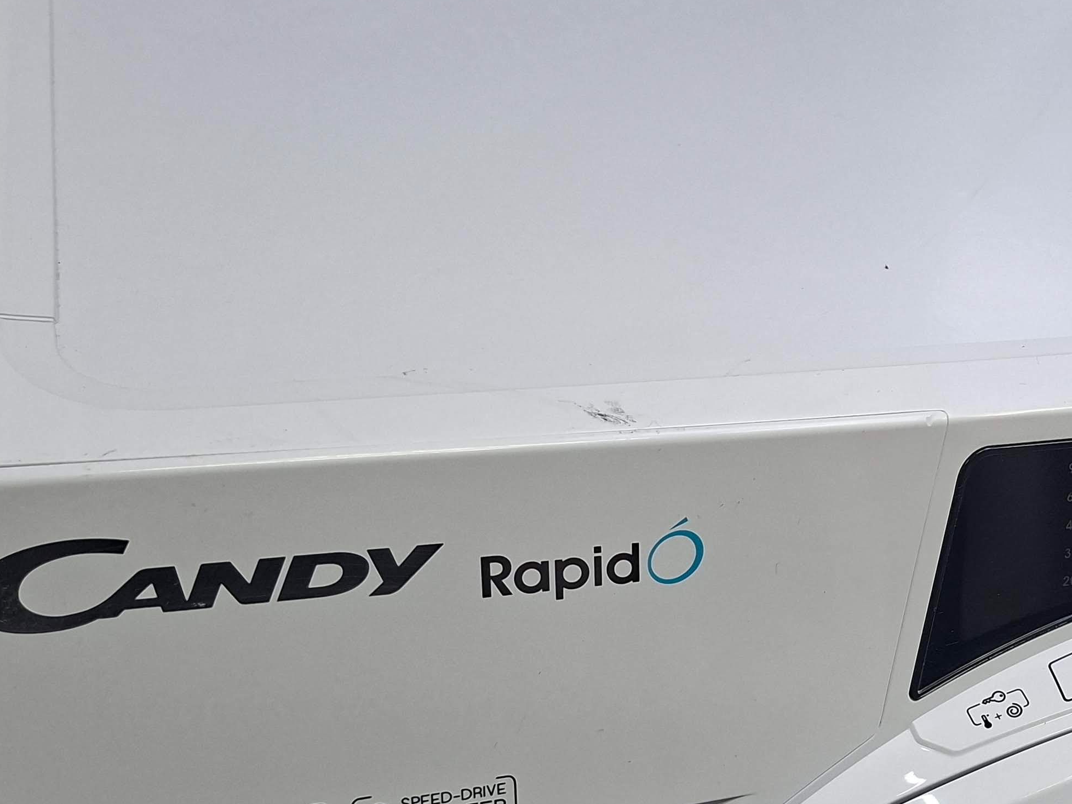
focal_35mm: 47
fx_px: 1456
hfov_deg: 38.1
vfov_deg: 30.7
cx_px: 932
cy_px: 534
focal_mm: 5.54
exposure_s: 1/120
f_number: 1.8
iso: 160
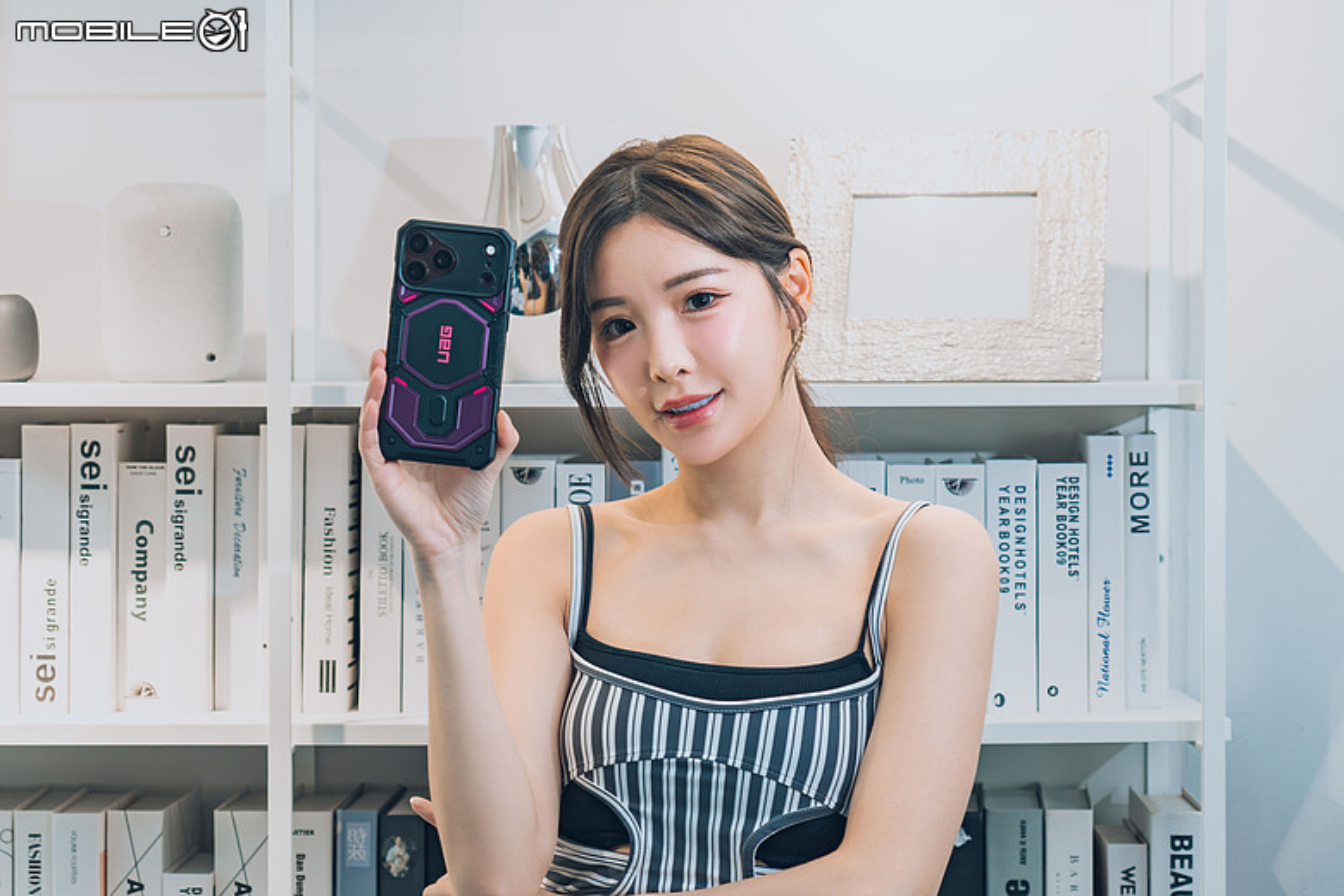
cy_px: 448
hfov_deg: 24.6
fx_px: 3080
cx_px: 672
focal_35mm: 82
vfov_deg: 16.6
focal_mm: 55
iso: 400
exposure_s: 1/80
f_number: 4
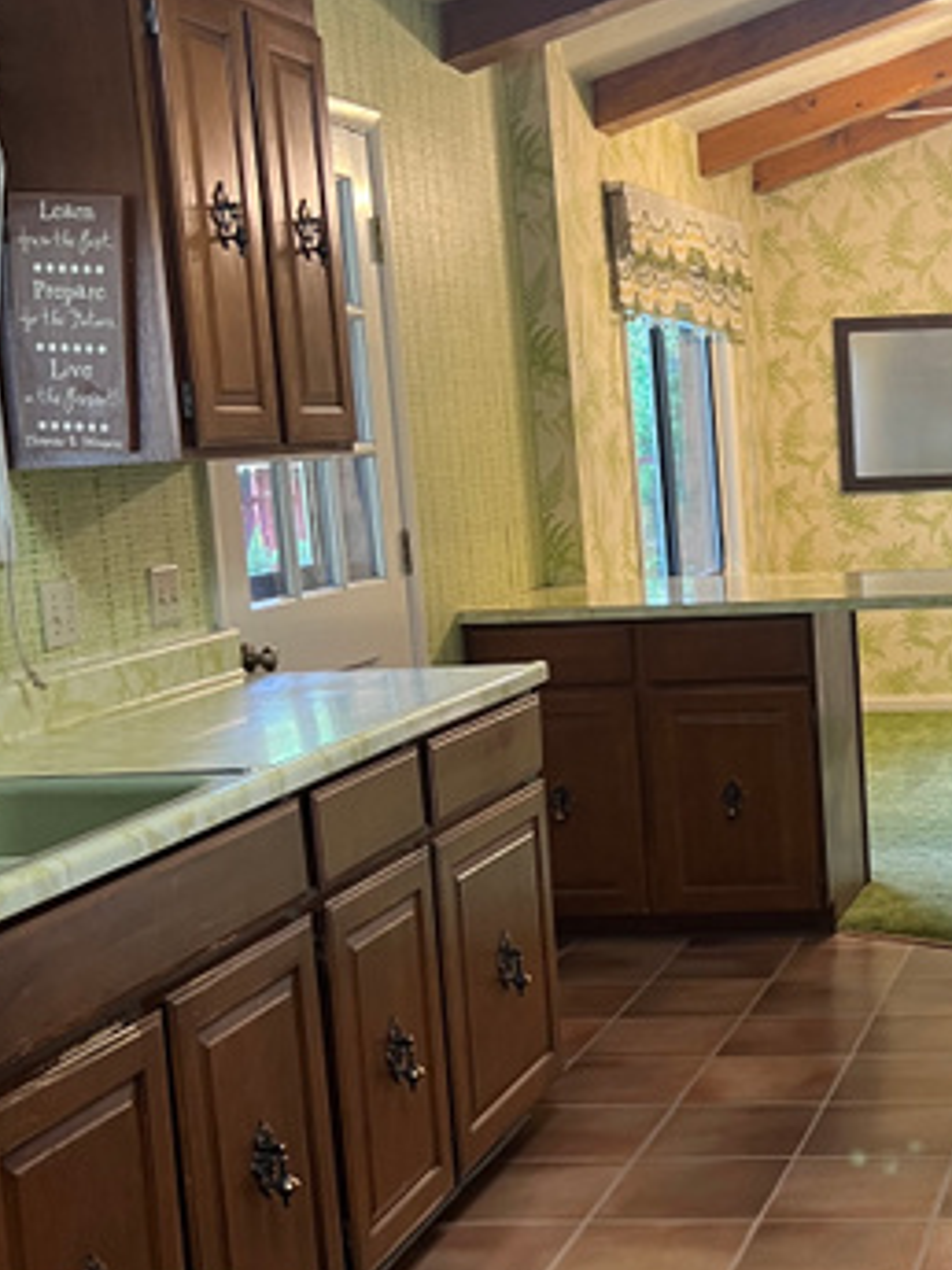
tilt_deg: -6.2
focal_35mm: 58
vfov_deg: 33.2
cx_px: 1037
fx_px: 2127
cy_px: 672
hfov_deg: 23.7
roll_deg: +1.9
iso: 125
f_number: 1.5
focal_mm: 5.7
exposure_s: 1/60
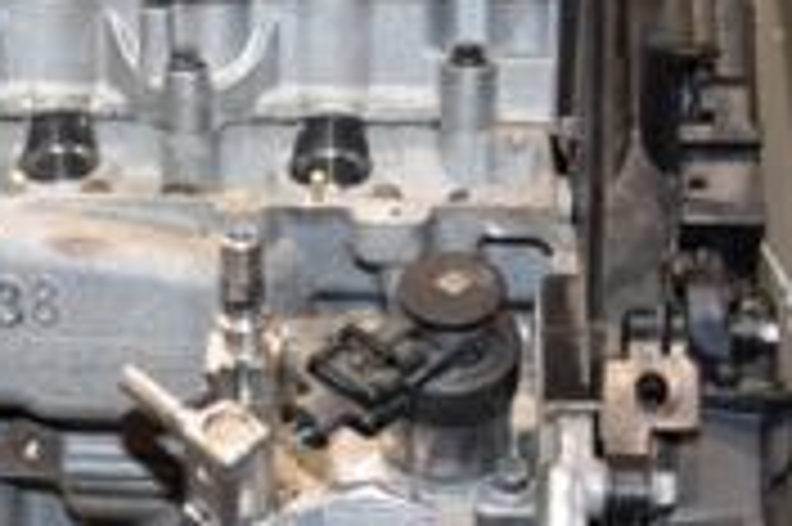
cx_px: 135
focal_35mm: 92
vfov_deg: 14.5
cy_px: 562
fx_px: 2022
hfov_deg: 21.8
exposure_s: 1/60
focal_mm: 18
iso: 800
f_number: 5
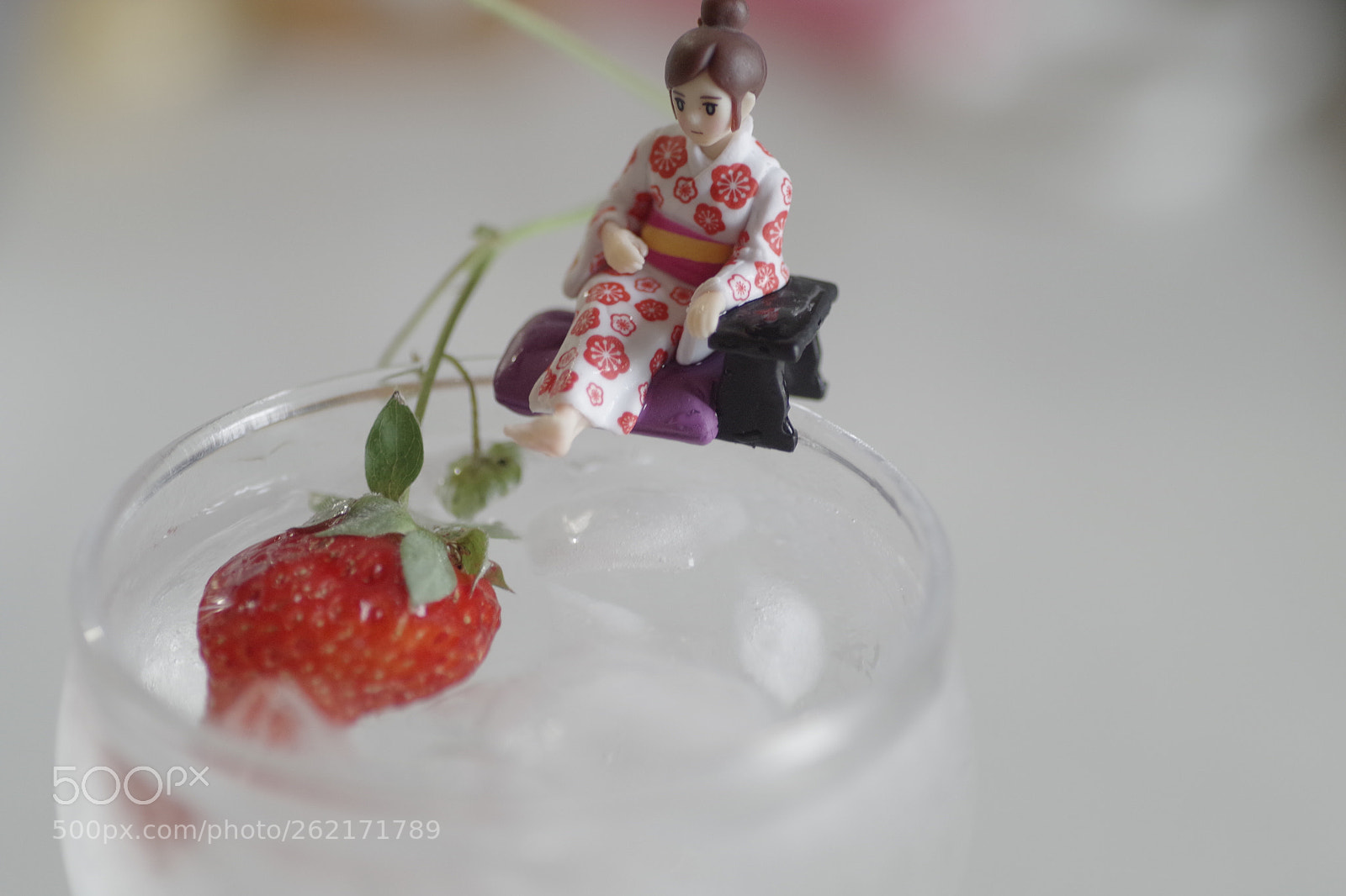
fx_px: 5046
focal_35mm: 135
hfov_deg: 15.2
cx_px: 673
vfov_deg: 10.2
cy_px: 448
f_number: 2.8
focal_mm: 90
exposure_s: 1/60
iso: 400
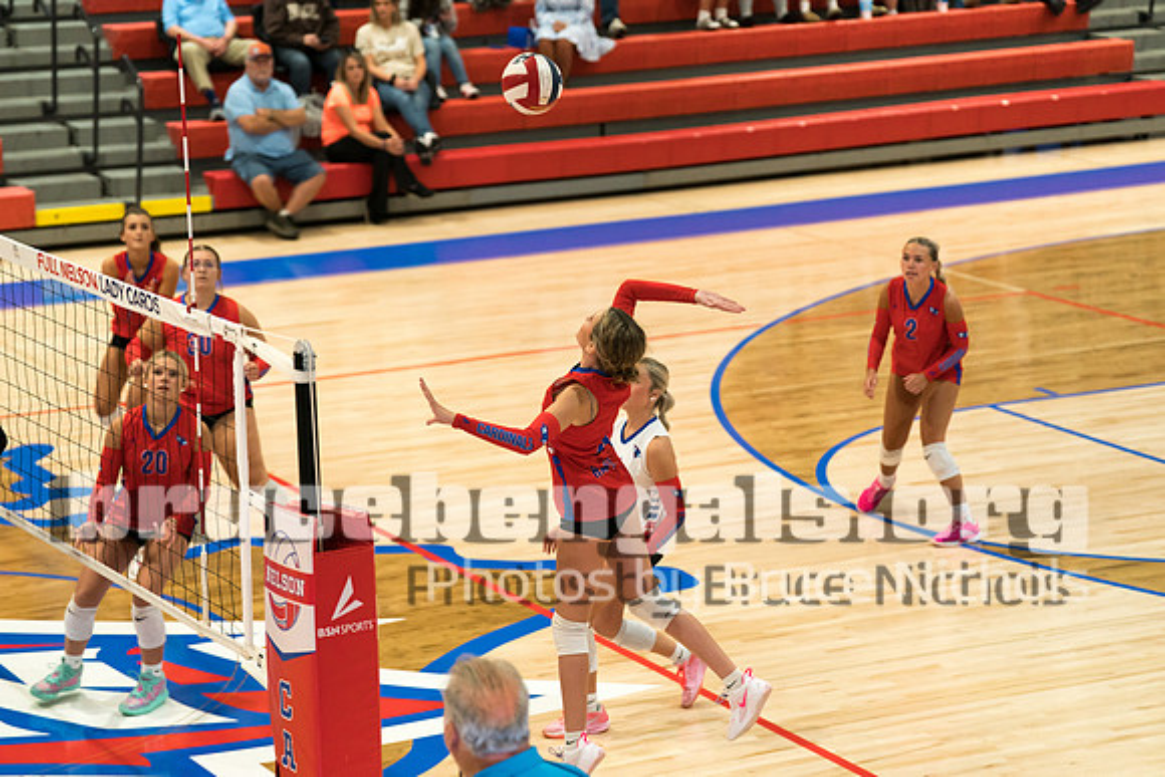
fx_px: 3593
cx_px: 582
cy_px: 388
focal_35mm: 111
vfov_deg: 12.3
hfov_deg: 18.4
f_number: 2.8
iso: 3200
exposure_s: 1/1000
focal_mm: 111
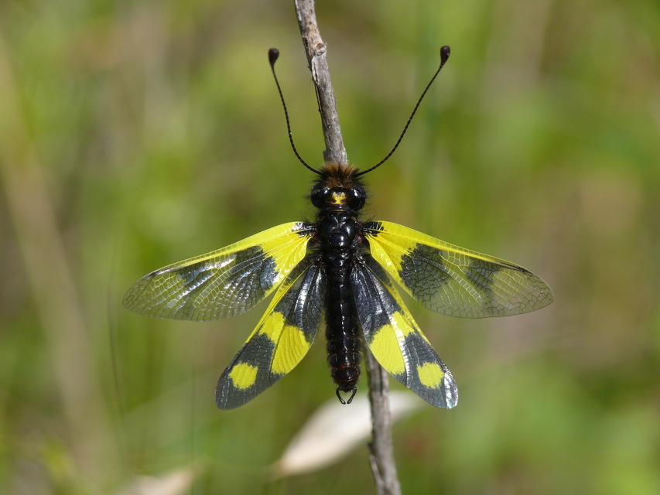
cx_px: 330
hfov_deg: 10.7
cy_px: 248
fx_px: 3528
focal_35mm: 185
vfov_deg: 8.0
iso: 100
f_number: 5.6
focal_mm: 39.1
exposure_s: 1/500
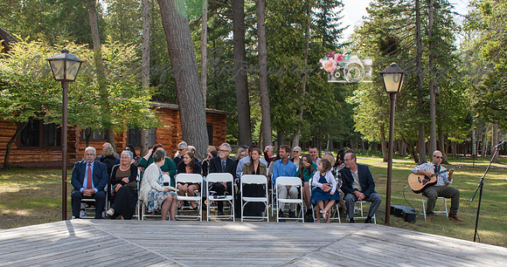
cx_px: 254
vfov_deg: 26.3
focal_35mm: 43
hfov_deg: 47.9
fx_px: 570
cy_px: 169
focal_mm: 27
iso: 250
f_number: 8
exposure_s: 1/250
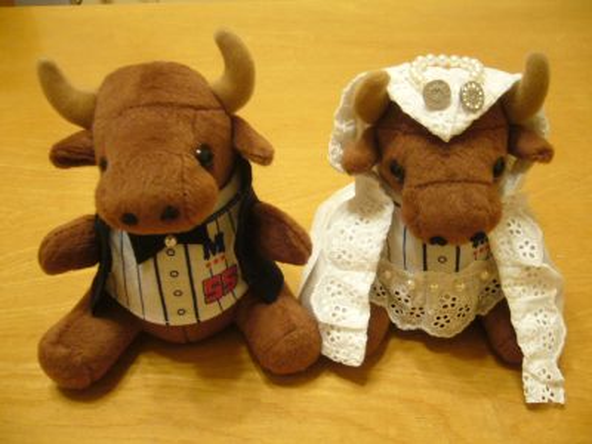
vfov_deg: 40.7
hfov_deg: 52.6
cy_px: 222
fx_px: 599
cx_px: 296
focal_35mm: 35
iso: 200
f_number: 2.8
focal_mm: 5.8
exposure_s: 1/10
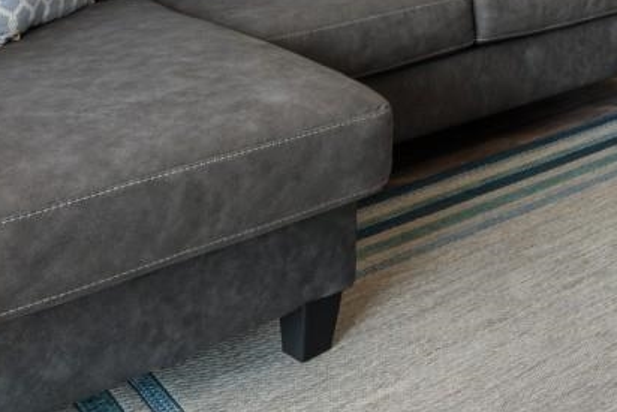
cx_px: 668
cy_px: -312
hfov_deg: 30.6
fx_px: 1011
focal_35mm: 59
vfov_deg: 18.5
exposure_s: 1/25
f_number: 4.5
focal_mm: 10
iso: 100
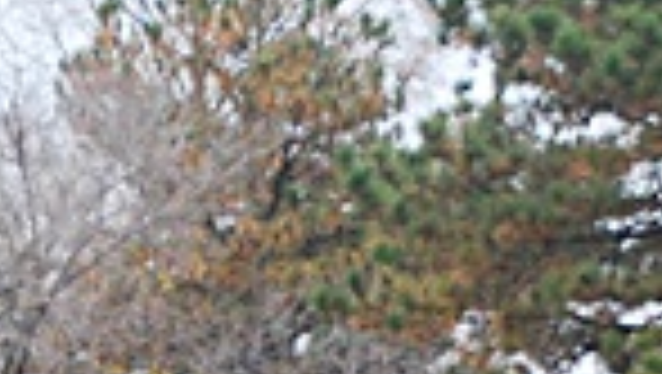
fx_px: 7204
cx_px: -77
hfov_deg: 5.2
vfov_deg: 2.9
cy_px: 843
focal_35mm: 410
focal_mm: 48
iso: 400
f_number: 4.8
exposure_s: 1/125
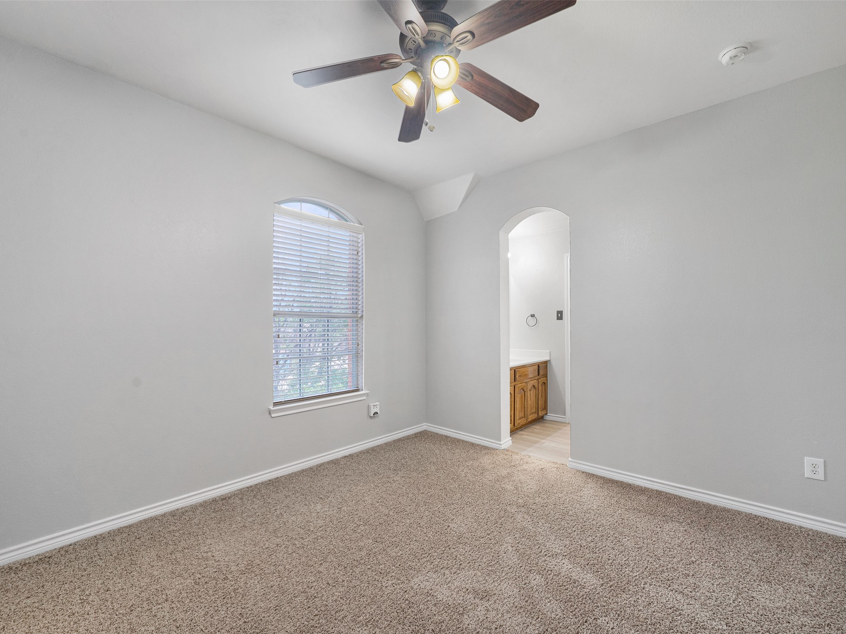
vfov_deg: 89.9
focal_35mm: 13
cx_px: 425
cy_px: 317
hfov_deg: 106.2
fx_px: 318
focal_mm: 12
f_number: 9
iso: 500
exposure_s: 1/5
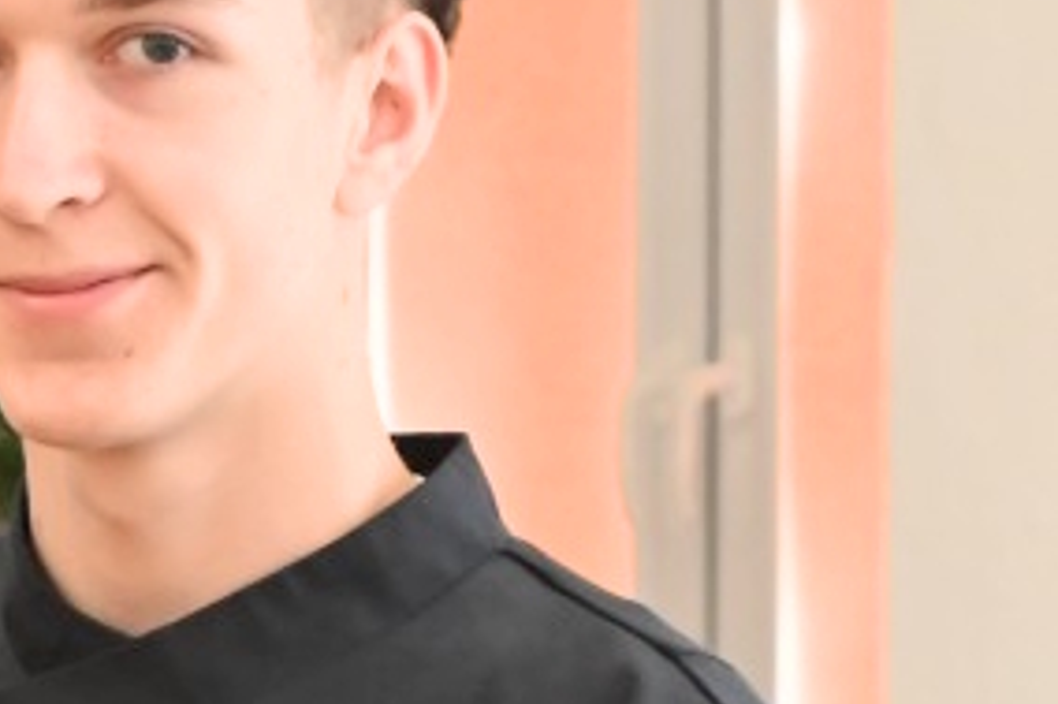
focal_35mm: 285
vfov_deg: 4.7
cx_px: -250
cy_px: 1594
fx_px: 8371
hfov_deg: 7.2
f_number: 6.3
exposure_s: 1/125
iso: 2800
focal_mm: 50
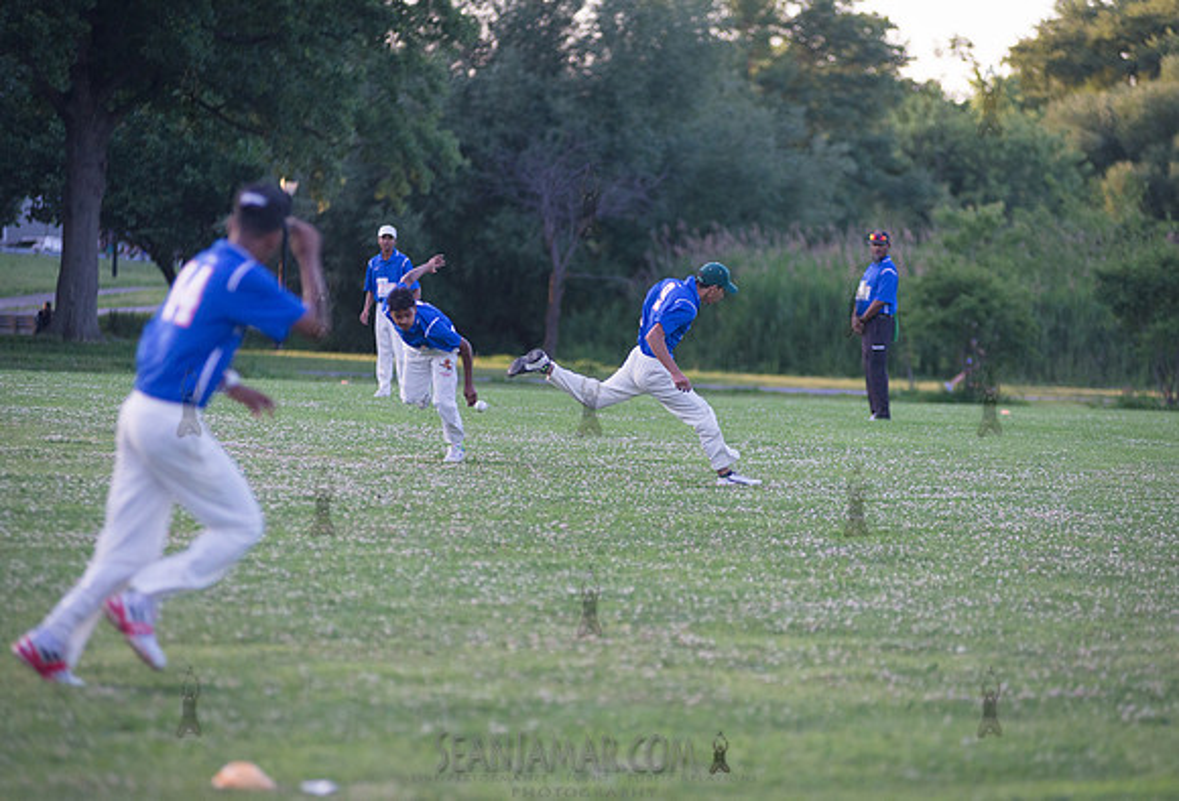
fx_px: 5978
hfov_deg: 11.3
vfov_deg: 7.7
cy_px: 422
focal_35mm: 181
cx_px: 633
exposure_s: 1/2000
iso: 1600
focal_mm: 170
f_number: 2.8
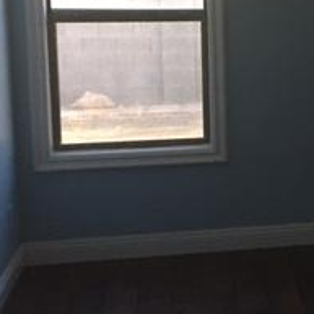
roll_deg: +0.7
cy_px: 85
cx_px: 425
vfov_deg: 20.3
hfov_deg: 18.7
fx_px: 872
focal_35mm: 85
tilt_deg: -4.8
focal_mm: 4.15
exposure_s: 1/15
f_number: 2.2
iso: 100
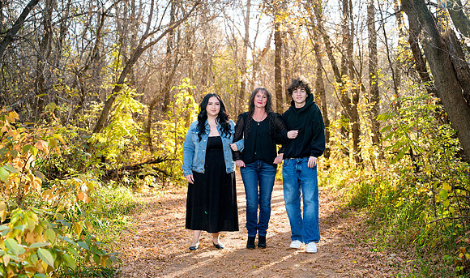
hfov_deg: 37.0
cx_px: 253
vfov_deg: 22.3
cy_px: 169
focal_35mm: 56
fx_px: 703
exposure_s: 1/160
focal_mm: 50
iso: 400
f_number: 3.5
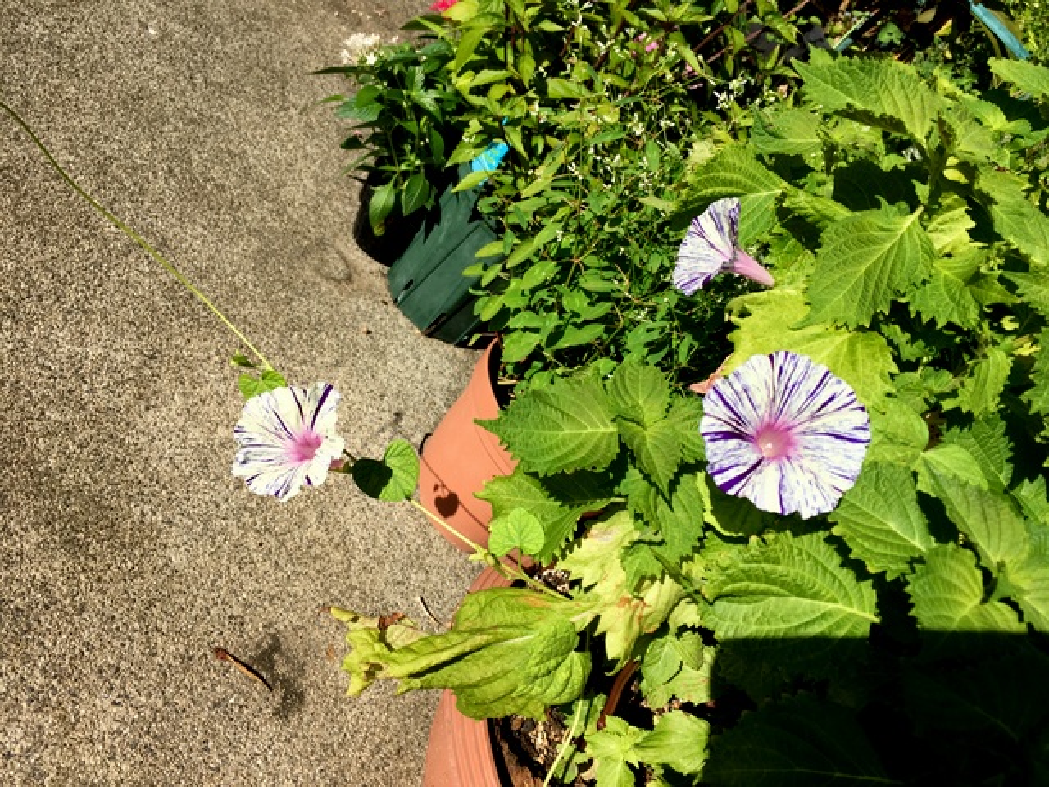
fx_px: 879
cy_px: 394
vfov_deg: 48.2
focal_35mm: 29
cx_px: 524
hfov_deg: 61.7
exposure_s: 1/1538
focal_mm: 4.15
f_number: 2.2
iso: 25
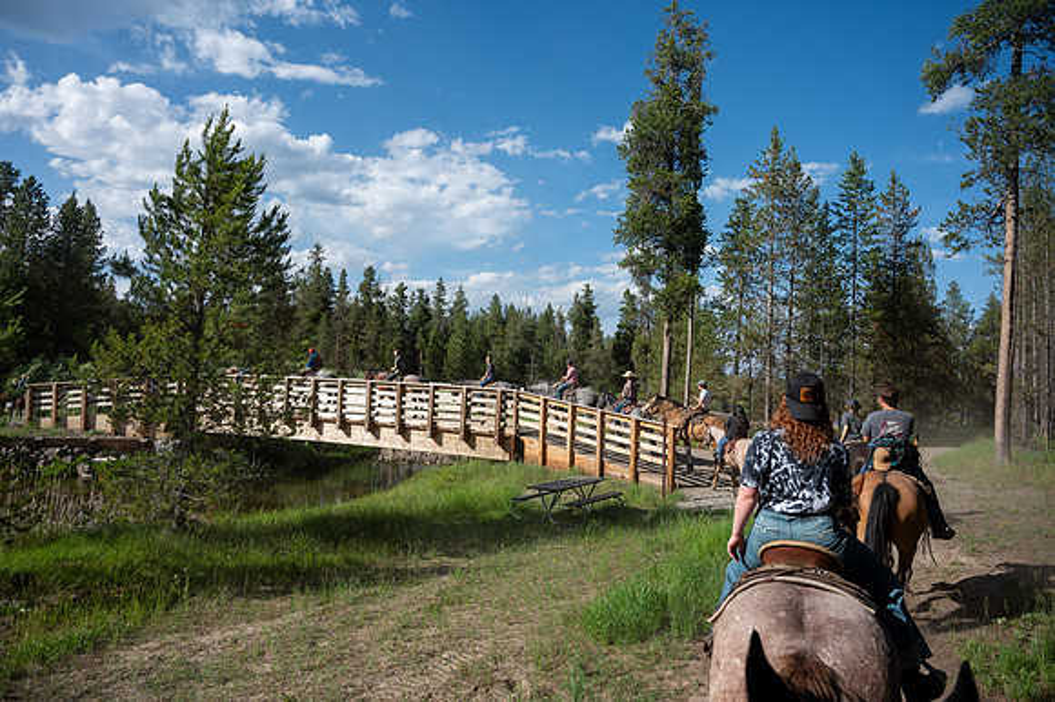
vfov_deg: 53.1
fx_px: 703
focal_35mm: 24
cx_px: 528
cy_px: 351
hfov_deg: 73.8
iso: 100
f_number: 5.6
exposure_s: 1/400
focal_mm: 24
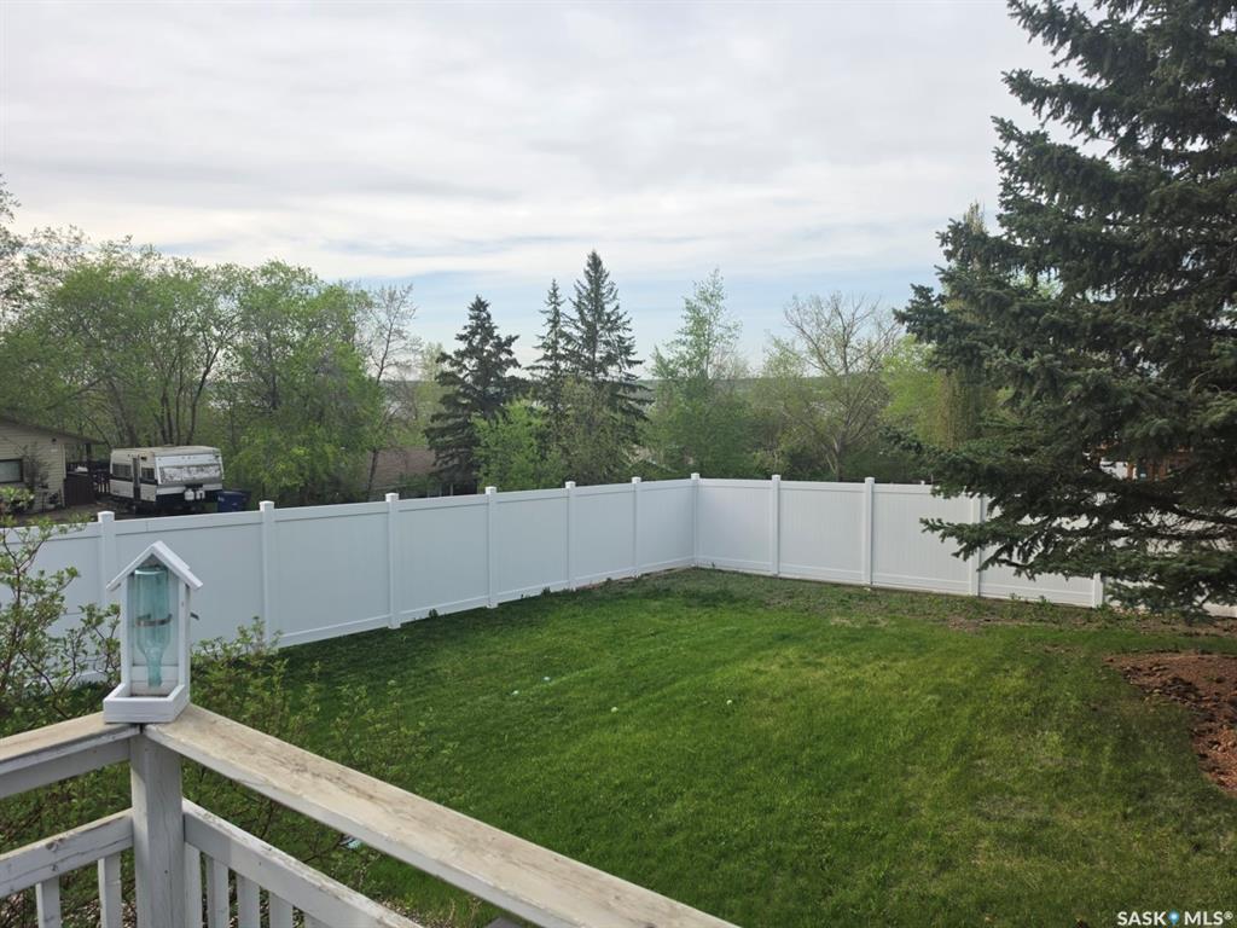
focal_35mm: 23
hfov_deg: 73.9
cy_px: 464
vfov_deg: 58.9
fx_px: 822
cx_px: 618
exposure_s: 1/2715
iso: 64
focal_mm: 6.5
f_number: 1.4
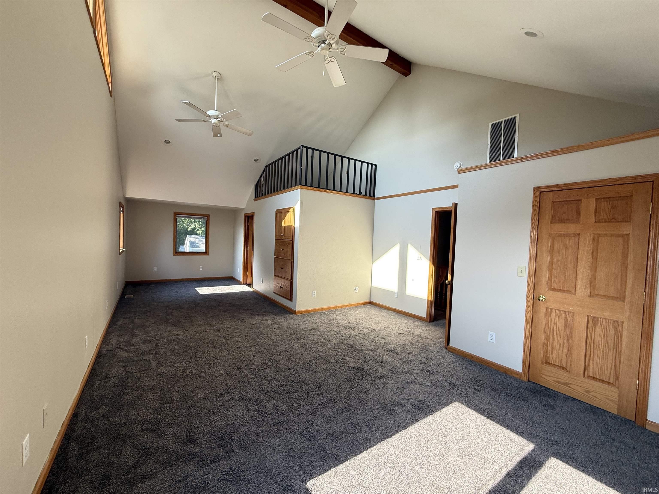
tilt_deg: -0.7
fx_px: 267
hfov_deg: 102.1
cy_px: 247
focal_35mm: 14
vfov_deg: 85.7
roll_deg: -2.3
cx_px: 330
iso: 64
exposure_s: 1/99
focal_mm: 2.22
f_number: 2.2
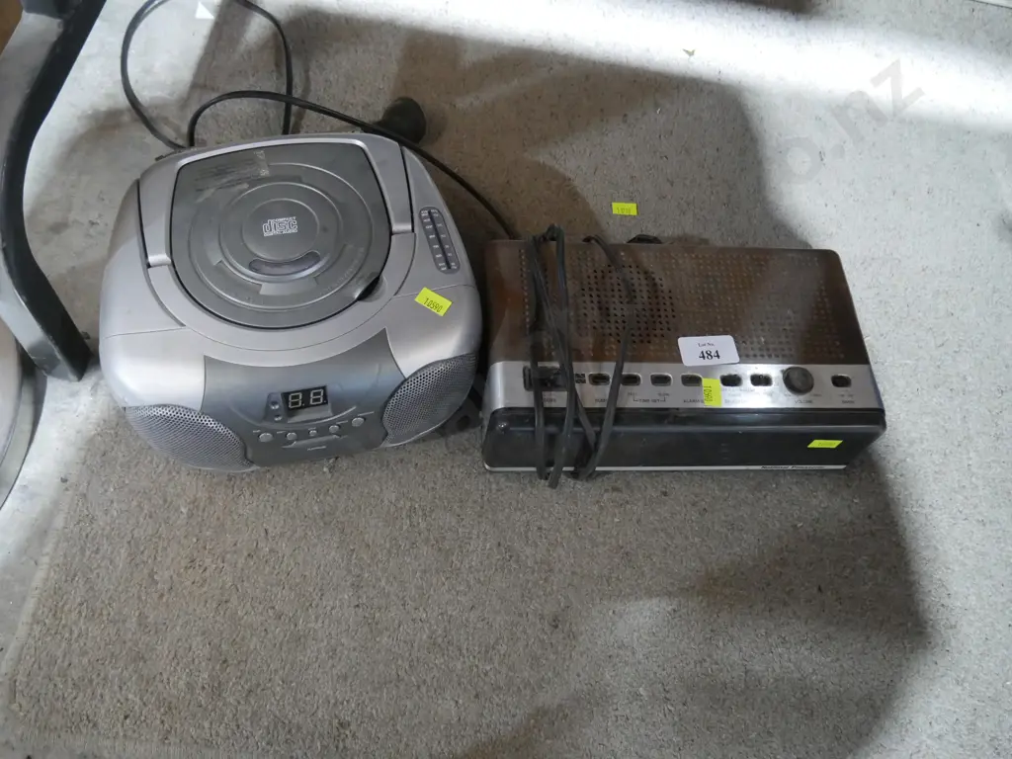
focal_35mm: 28
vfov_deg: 49.7
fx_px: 819
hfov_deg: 63.4
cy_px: 380
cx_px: 506
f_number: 3.5
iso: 2500
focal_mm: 14
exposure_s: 1/60
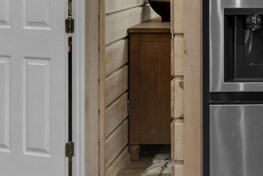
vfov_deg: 13.2
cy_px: -30
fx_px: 738
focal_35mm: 101
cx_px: 298
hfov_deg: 19.3
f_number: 10
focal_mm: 16
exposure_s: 1/1.25
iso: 400
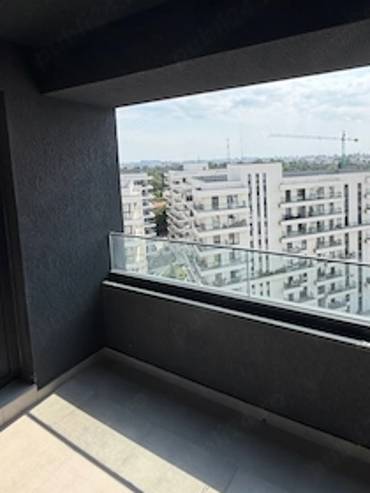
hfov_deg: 63.3
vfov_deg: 80.1
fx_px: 285
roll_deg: +2.1
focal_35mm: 20
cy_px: 181
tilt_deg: -4.4
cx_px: 263
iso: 25
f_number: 2.2
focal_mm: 2.22
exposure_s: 1/853
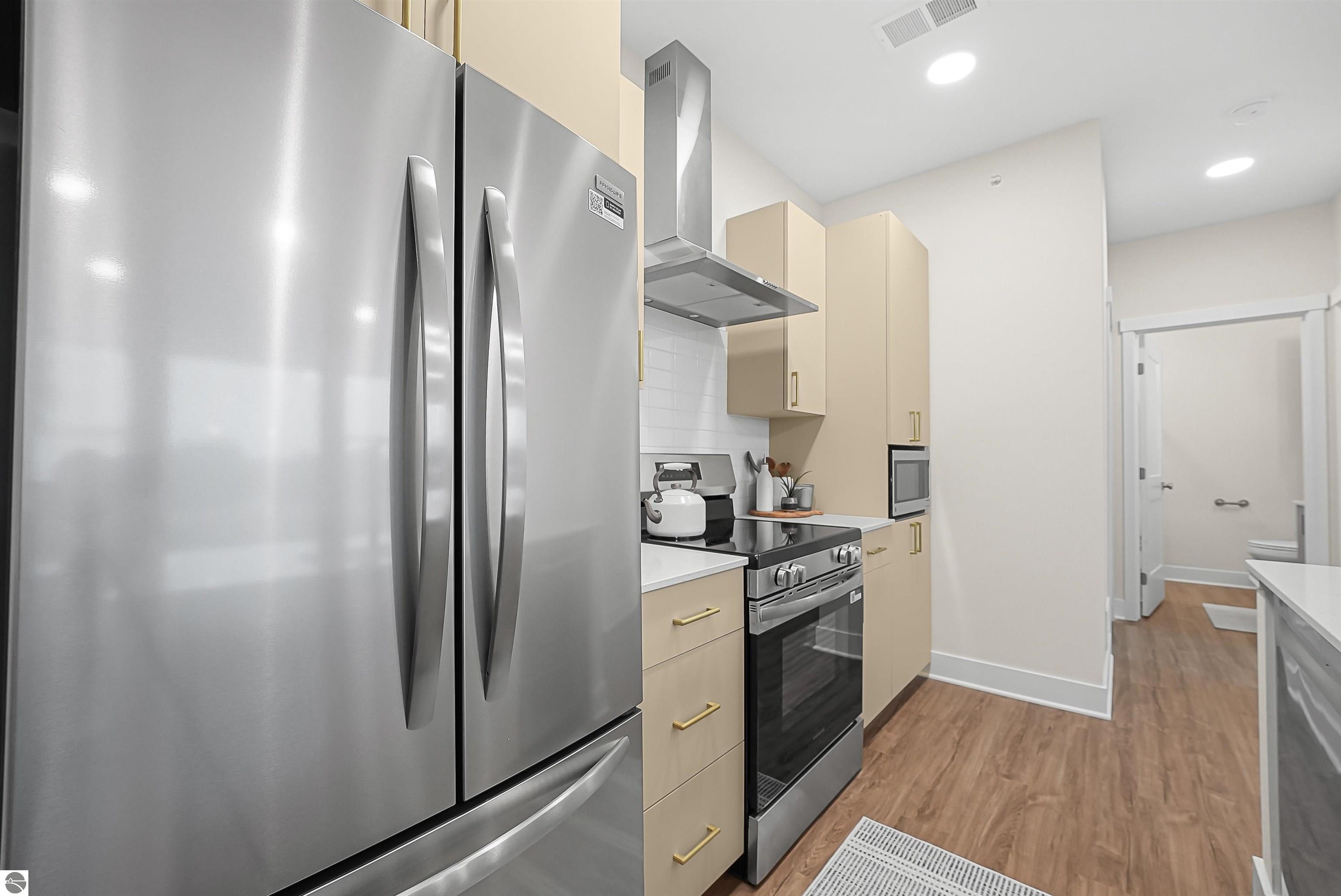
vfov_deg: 81.3
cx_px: 670
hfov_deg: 104.2
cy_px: 448
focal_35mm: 14
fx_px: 522
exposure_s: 1/60
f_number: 7.1
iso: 5000
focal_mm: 14
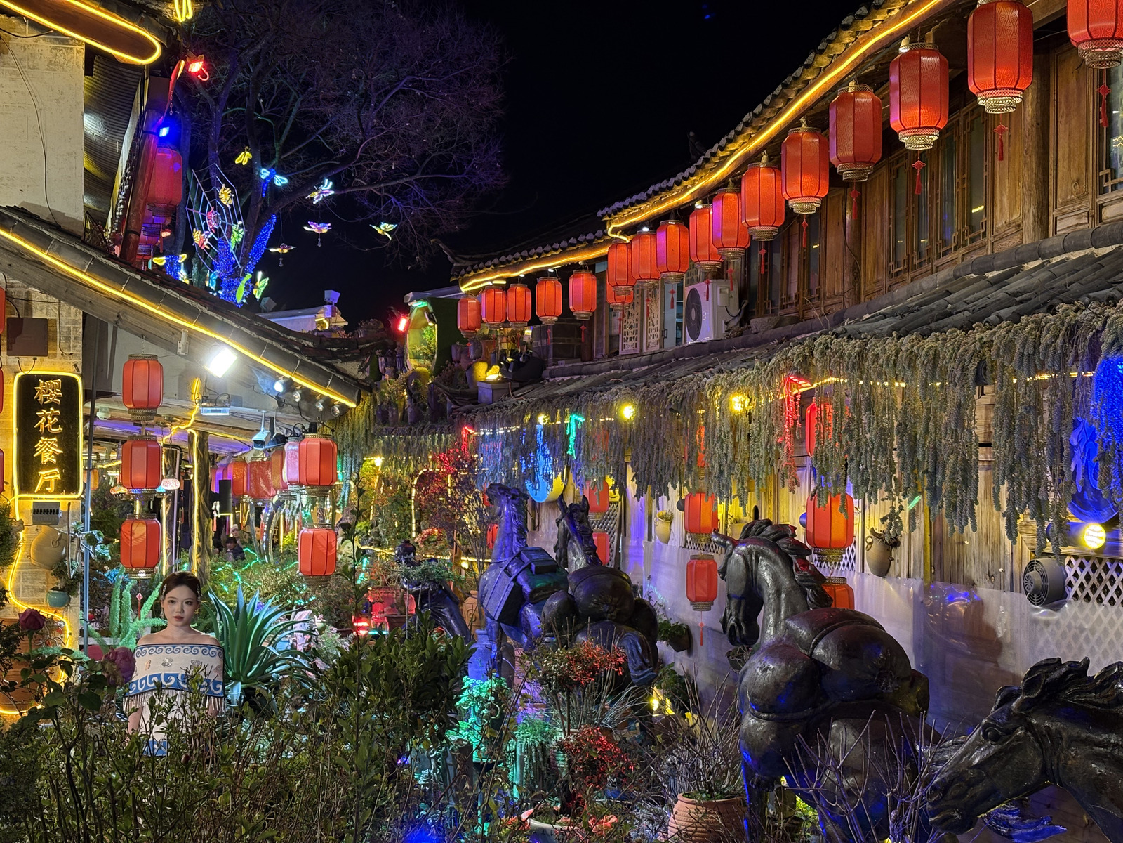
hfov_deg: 36.8
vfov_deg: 28.0
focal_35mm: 52
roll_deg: +0.1
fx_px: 1687
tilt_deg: +2.0
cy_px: 422
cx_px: 562
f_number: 1.6
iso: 100
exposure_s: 1/50
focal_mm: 5.96
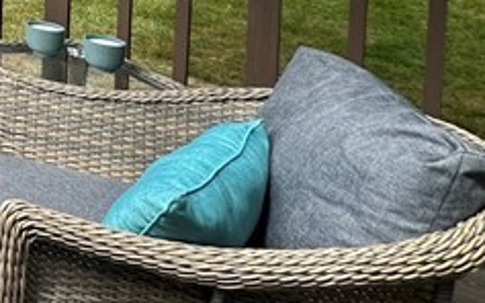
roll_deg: +0.2
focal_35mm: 64
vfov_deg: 17.3
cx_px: -473
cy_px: -207
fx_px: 846
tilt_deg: -2.7
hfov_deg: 19.4
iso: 40
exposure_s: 1/332
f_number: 2.2
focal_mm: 2.22
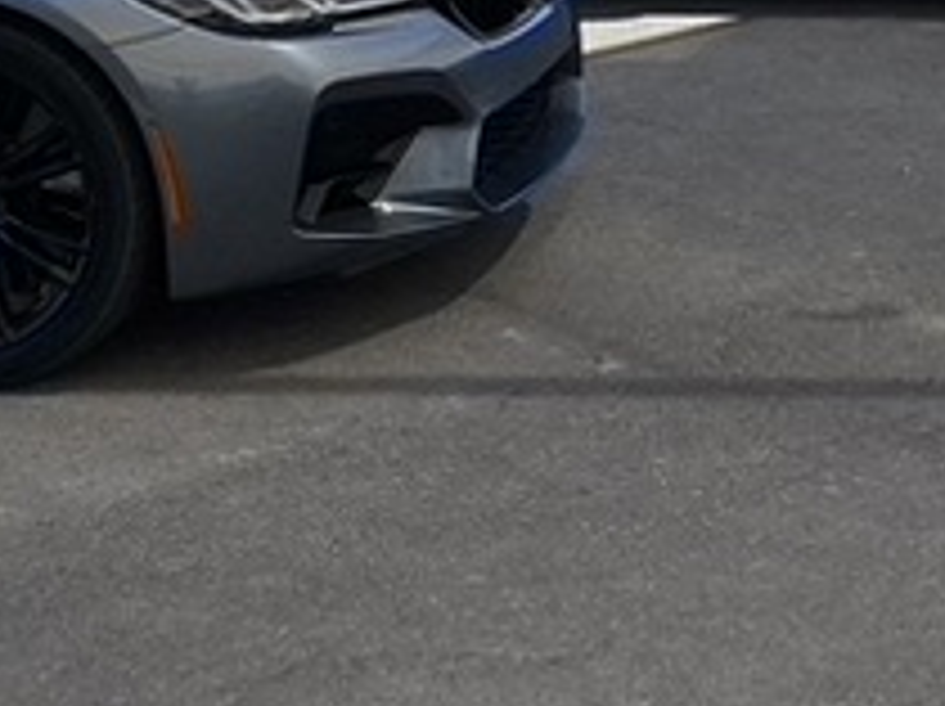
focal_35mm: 127
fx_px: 3463
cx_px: 680
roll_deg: -0.3
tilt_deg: -6.5
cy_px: -373
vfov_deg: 11.2
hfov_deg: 15.5
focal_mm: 4.25
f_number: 1.8
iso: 32
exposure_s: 1/2571
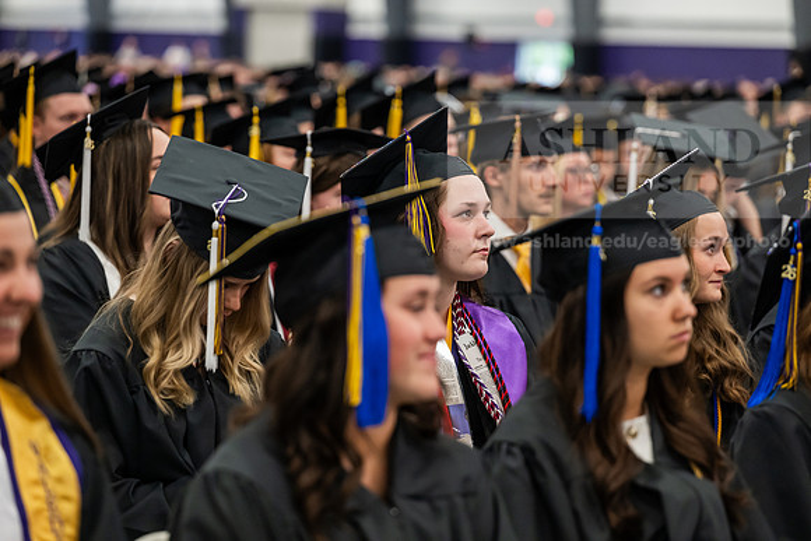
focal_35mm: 110
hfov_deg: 18.6
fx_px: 2479
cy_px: 270
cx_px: 406
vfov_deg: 12.5
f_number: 3.2
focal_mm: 110
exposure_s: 1/200
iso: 2500
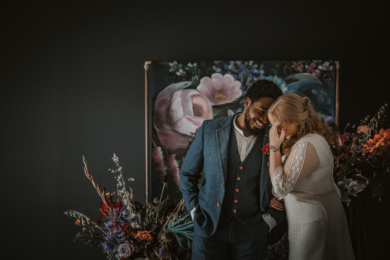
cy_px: 130
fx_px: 921
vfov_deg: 16.1
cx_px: 195
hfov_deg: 23.9
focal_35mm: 85
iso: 500
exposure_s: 1/640
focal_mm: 85
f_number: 1.4
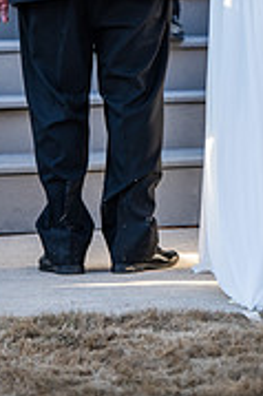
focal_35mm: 365
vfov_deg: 5.6
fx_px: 4007
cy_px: -71
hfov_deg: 3.8
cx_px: 228
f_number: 3.5
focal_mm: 145
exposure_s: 1/400
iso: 200
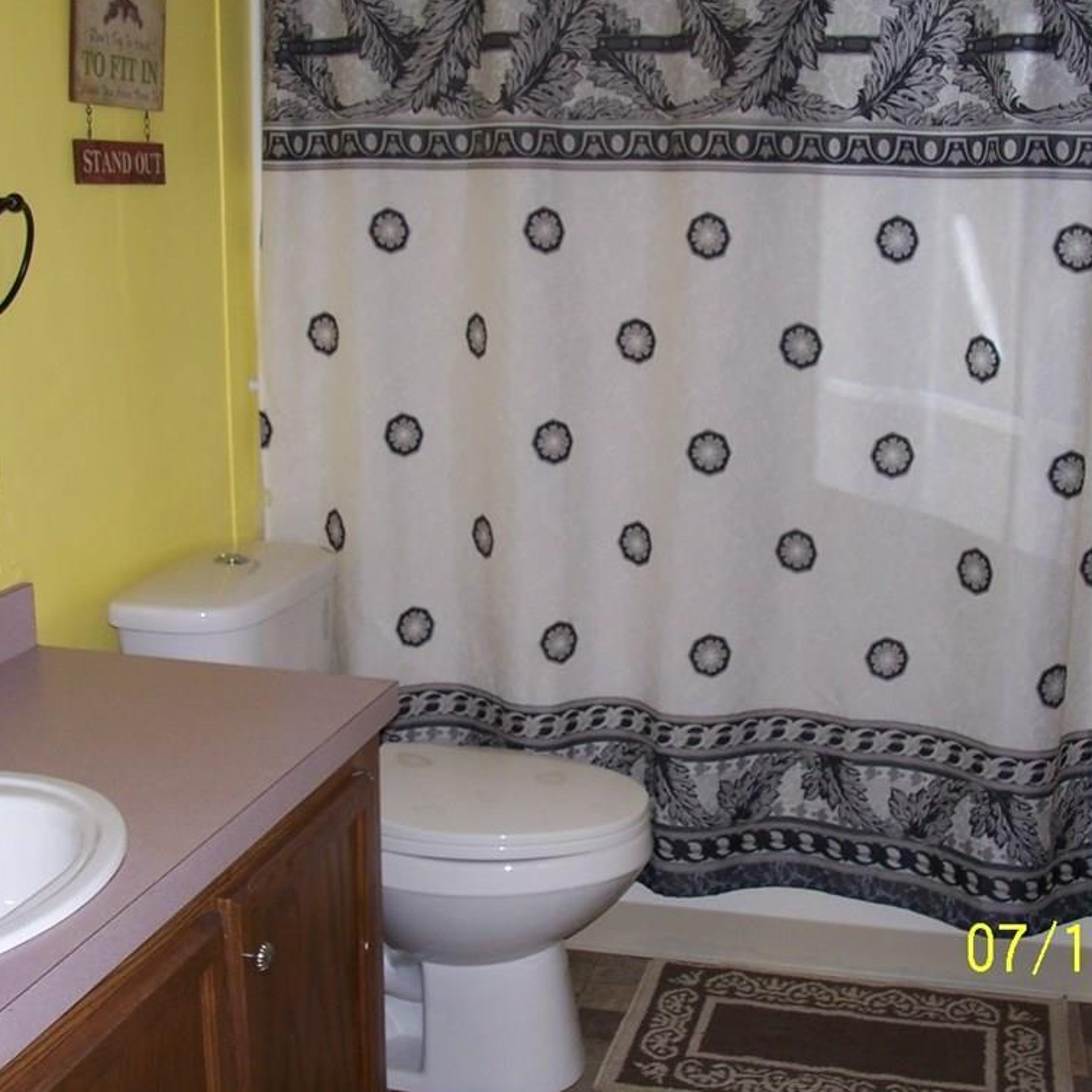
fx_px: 1499
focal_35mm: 42
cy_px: 547
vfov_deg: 40.0
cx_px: 618
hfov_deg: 40.0
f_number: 2.8
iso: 80
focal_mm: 6
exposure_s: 1/60
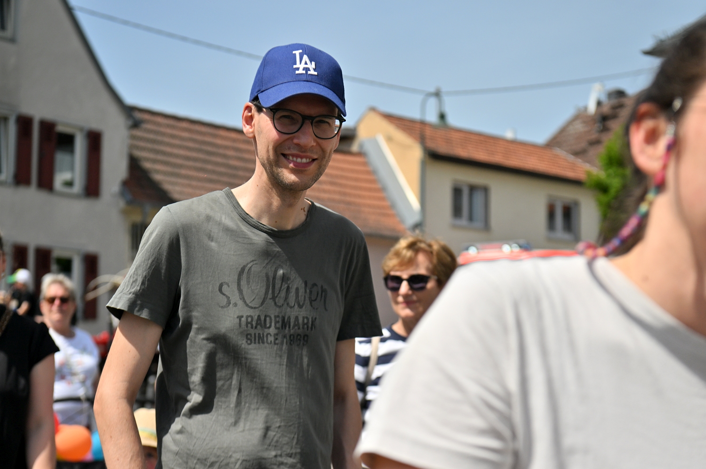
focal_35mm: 70
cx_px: 353
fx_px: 1372
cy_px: 234
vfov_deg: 19.4
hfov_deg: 28.9
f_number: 5.6
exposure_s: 1/5000
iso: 320
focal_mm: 70
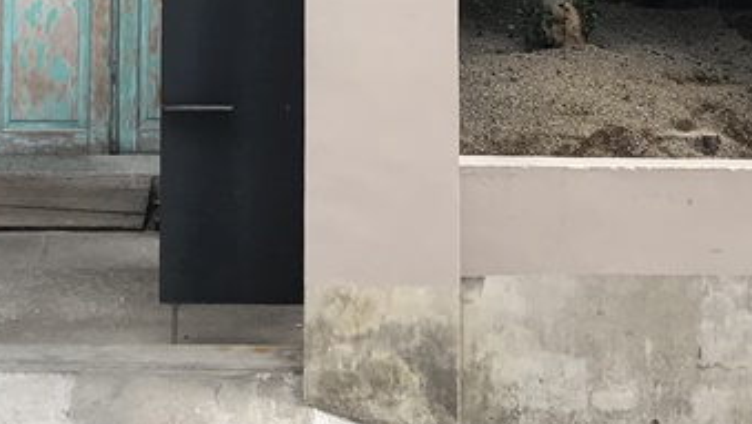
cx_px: 335
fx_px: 1795
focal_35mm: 90
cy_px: -220
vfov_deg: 12.7
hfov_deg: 23.6
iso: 20
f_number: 1.8
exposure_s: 1/491
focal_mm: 3.99
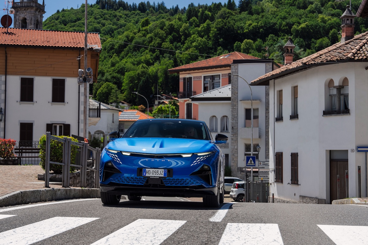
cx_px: 184
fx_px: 715
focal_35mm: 70
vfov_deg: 19.5
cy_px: 122
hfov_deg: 28.8
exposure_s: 1/640
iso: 400
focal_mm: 70
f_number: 6.3
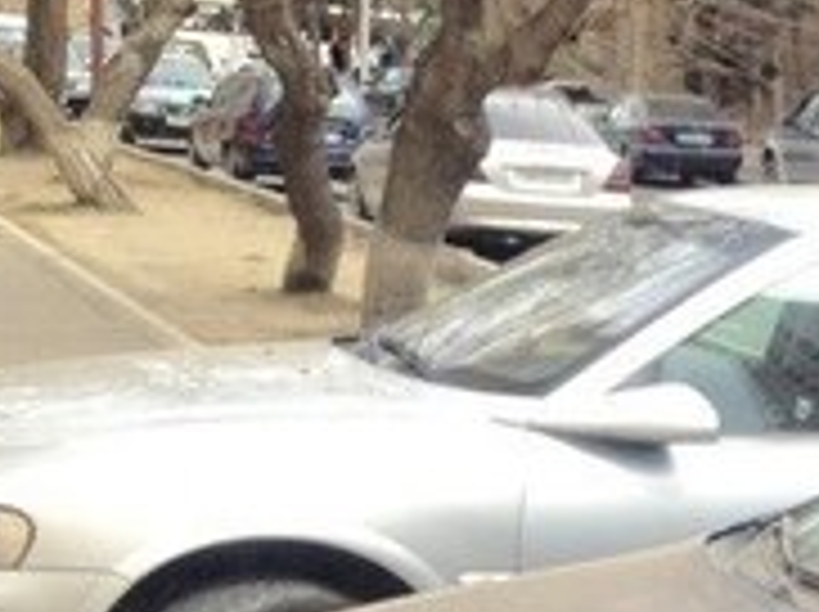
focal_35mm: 120
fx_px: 2835
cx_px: 1382
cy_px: 826
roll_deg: -4.2
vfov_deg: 11.9
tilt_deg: -12.4
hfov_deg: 14.8
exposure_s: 1/444
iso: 50
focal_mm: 4.12
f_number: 2.4
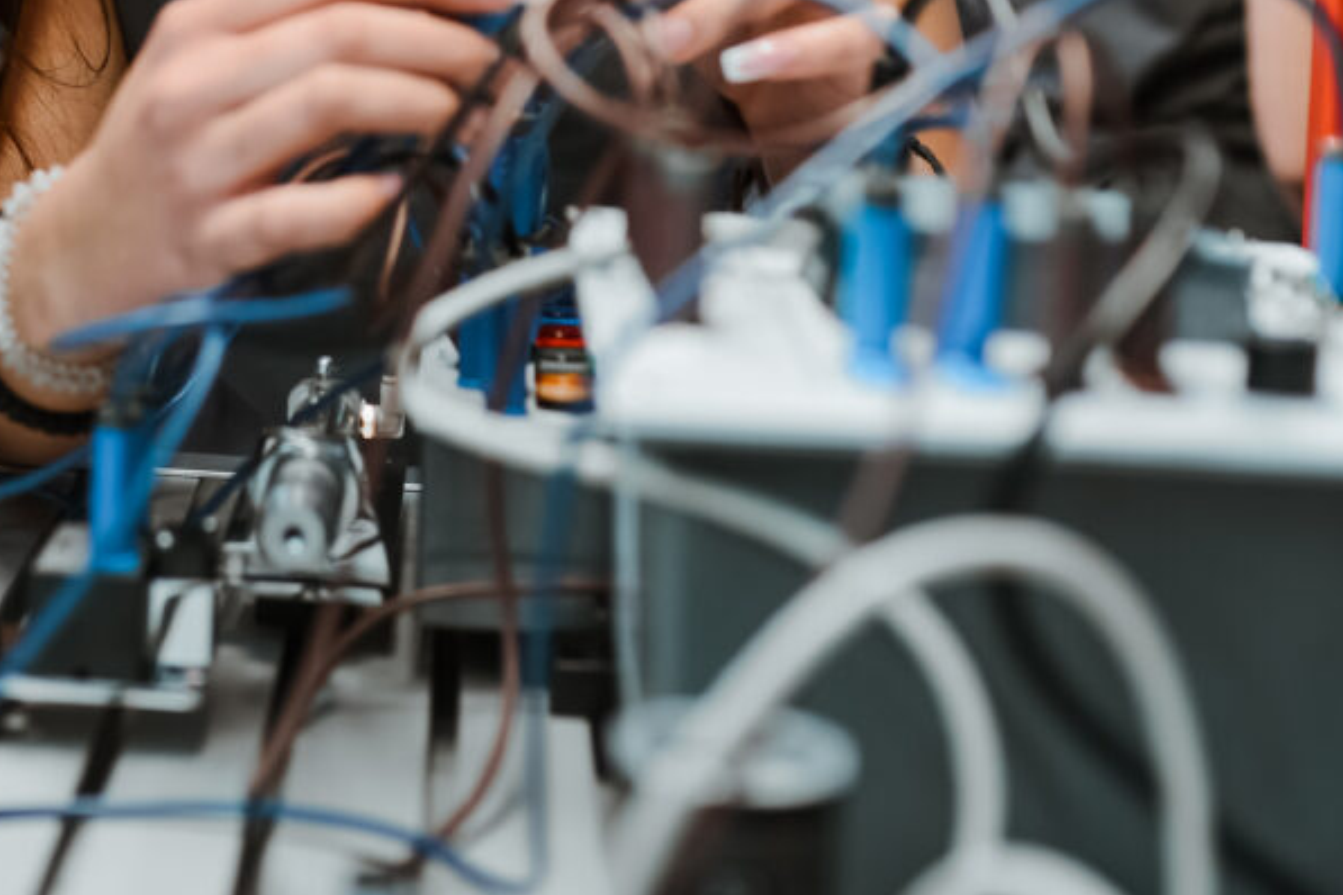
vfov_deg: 15.0
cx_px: 286
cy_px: -174
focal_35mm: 88
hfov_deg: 22.8
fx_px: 3283
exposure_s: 1/250
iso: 400
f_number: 2
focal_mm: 35
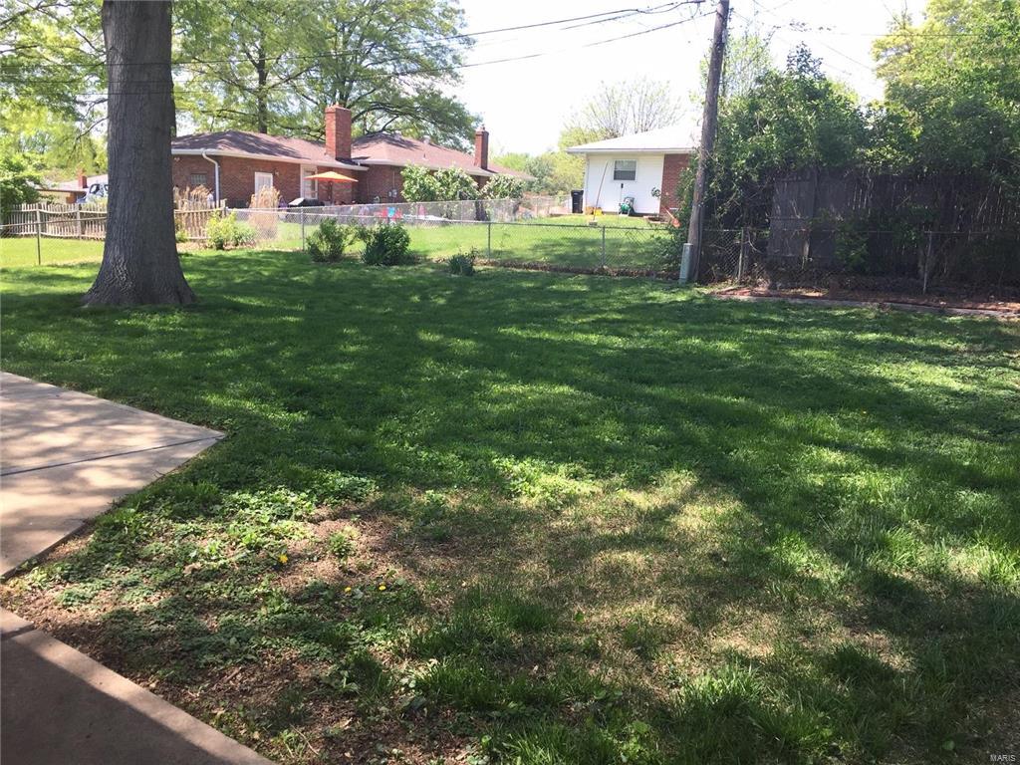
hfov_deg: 61.7
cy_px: 382
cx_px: 510
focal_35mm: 29
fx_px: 855
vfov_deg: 48.2
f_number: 2.2
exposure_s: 1/444
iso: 32
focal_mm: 4.15
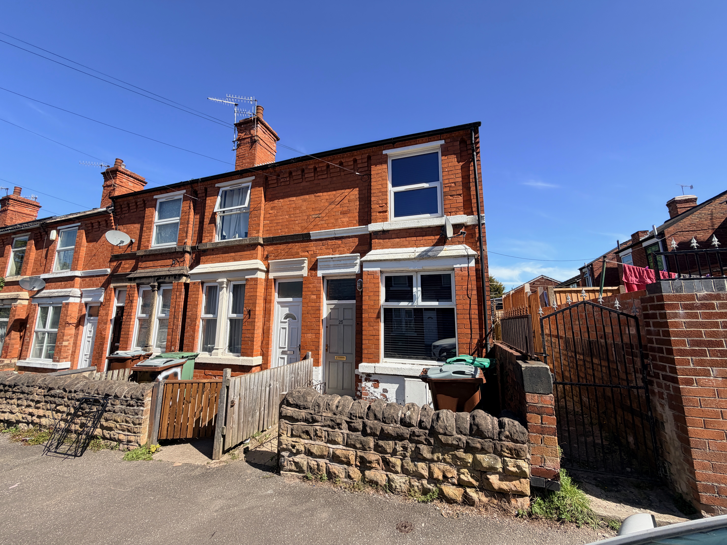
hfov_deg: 102.1
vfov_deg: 85.7
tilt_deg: +11.4
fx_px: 294
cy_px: 272
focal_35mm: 14
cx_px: 364
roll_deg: +0.1
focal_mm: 2.22
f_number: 2.2
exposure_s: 1/770
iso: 32
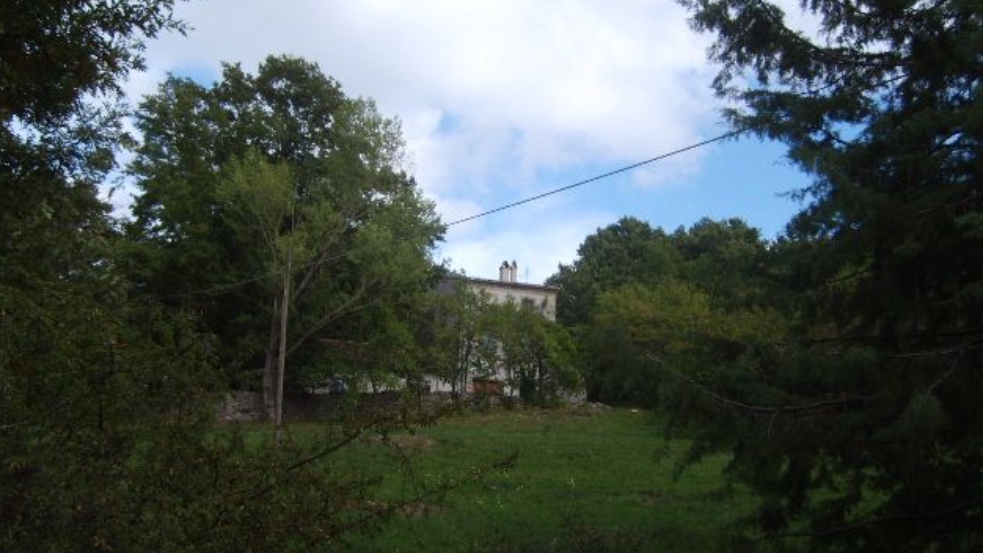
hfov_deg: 51.6
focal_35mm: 39
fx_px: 1016
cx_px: 488
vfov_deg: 30.4
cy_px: 297
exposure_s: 1/1000
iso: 50
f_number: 2.8
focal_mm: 5.8
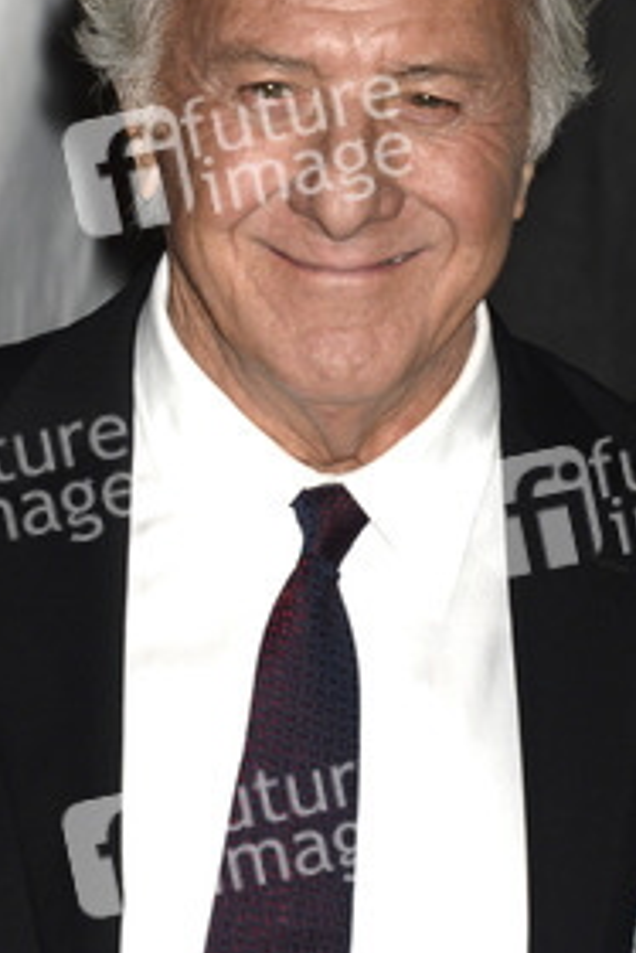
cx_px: 338
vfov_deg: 4.8
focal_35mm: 429
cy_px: 327
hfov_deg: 3.2
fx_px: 11354
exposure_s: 1/250
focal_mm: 300
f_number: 5.6
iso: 800
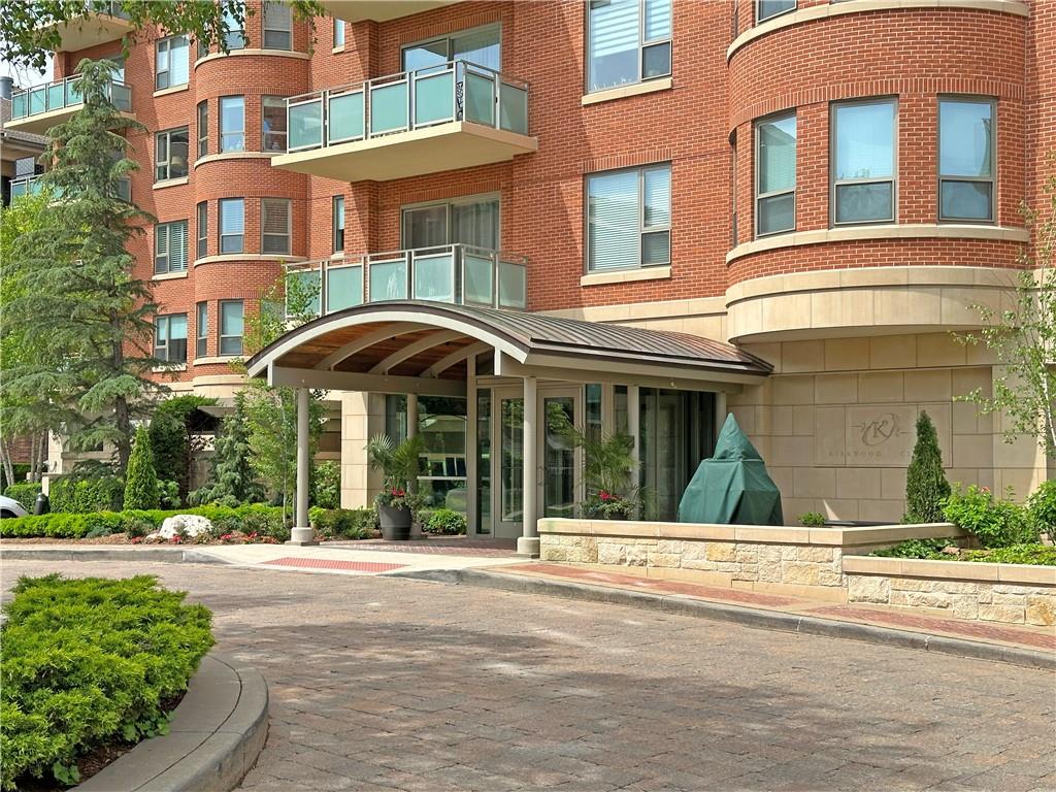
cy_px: 396
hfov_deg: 39.7
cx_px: 528
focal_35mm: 48
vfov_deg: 30.3
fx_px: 1464
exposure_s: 1/2597
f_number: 1.78
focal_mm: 6.86
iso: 64
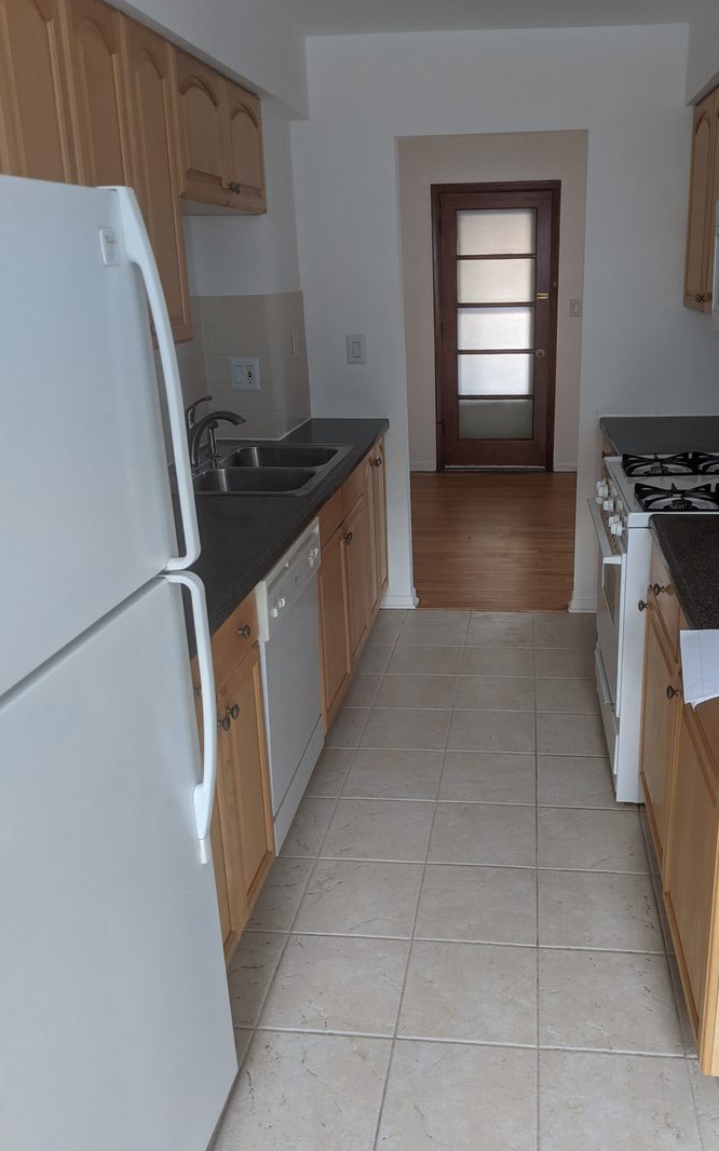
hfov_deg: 42.9
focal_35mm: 29
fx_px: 909
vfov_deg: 64.6
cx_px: 435
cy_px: 579
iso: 99
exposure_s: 1/125
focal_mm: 4.44
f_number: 1.8
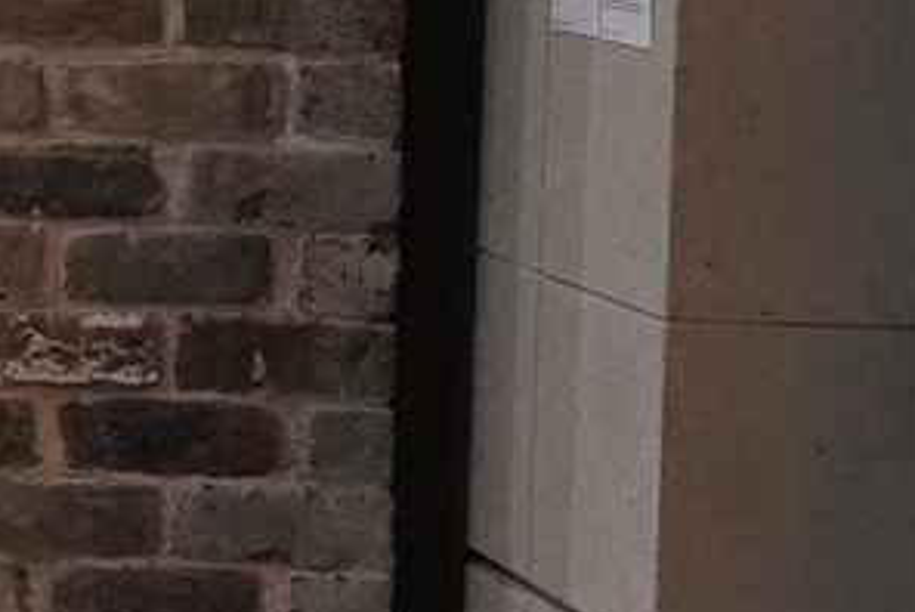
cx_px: -1811
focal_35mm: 189
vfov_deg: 7.2
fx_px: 4808
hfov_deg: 8.9
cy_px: -25
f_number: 9
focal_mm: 28
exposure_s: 1/80
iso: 4000
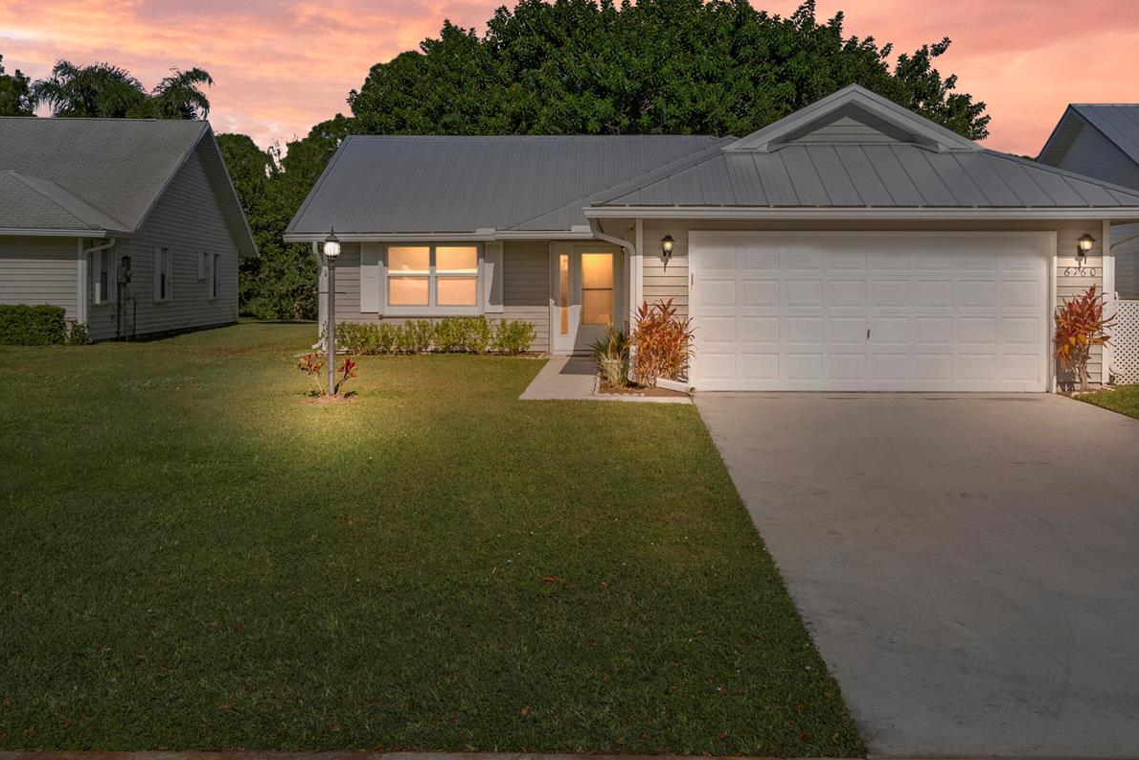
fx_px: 1107
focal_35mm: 35
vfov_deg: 37.7
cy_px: 289
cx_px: 612
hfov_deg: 54.4
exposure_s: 1/1250
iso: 1600
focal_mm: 26
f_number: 8
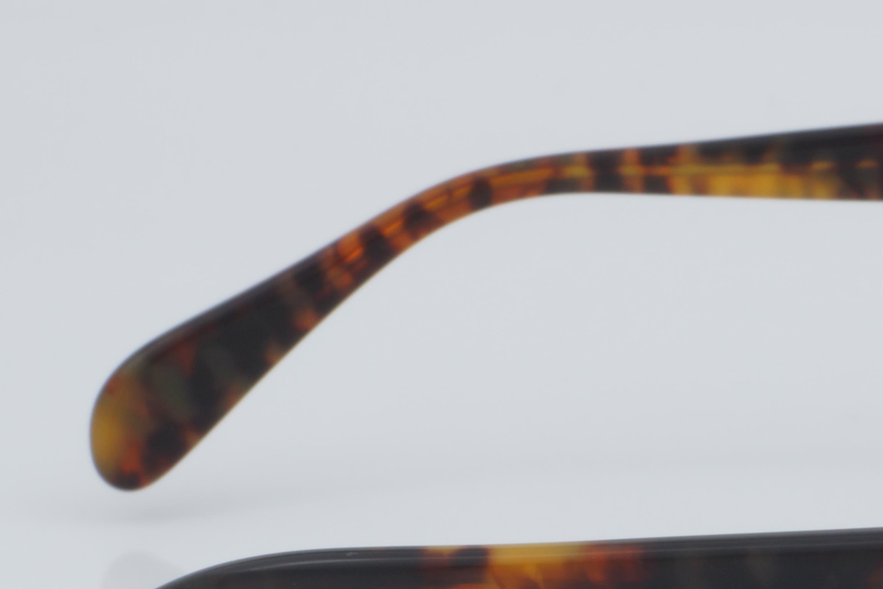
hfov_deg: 10.4
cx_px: 962
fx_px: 4807
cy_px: 560
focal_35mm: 196
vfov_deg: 7.0
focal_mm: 50
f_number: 32
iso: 100
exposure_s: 1/4
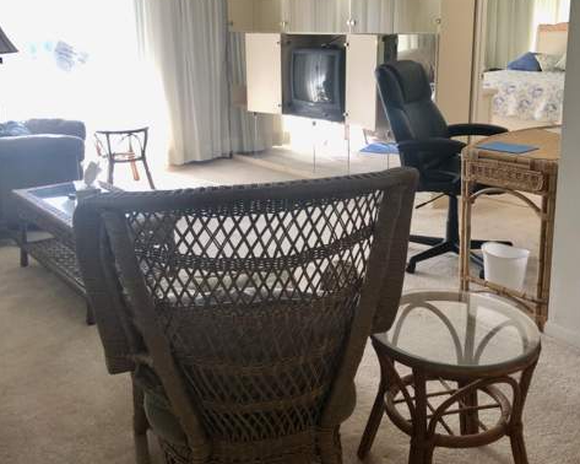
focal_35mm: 37
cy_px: 160
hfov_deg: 49.1
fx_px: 635
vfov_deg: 39.7
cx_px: 292
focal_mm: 3.99
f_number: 1.8
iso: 32
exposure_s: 1/30
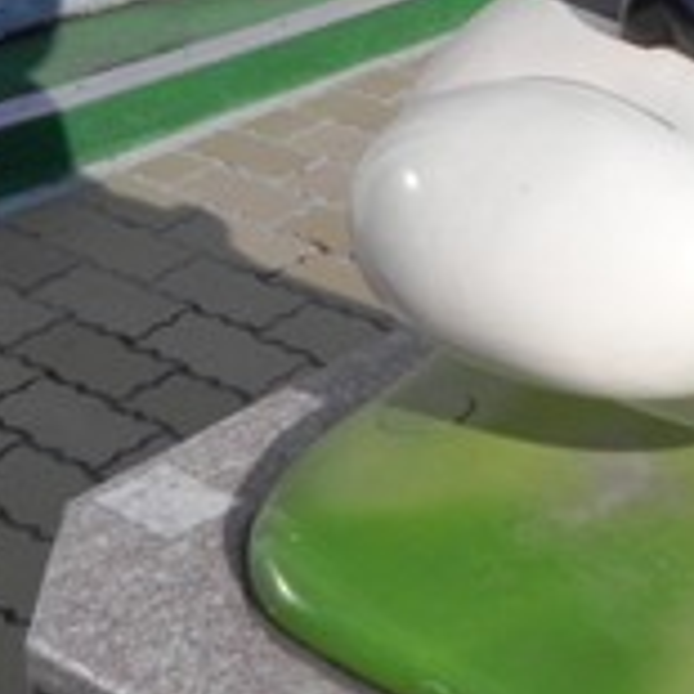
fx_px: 2132
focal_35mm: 94
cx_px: 958
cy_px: -172
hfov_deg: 17.1
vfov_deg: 17.5
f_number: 8
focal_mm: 5.2
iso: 160
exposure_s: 1/471
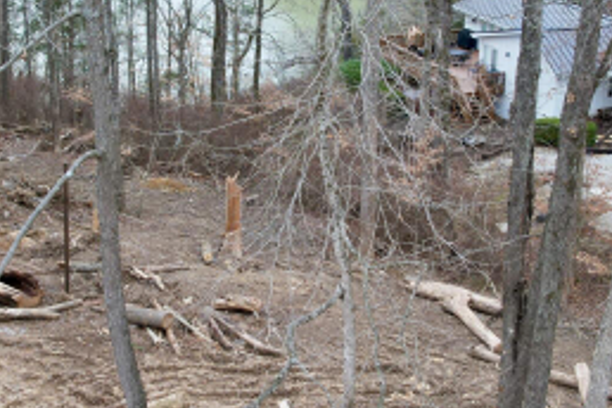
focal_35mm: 64
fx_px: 1088
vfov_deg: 21.2
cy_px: 171
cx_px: 261
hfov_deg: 31.4
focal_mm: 8.38
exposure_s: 1/40
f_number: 2.8
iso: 100
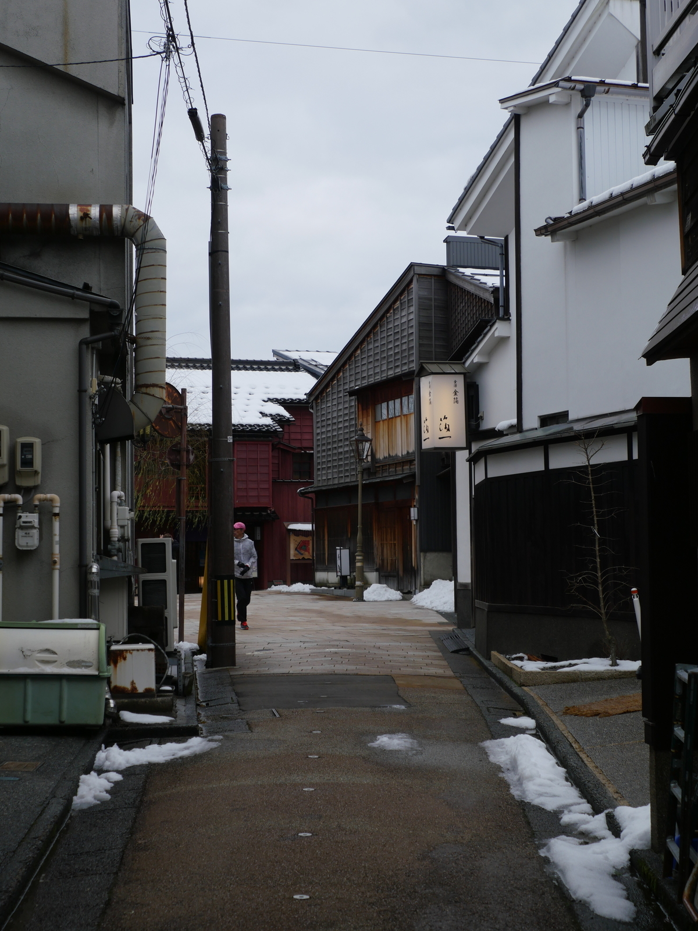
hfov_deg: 26.1
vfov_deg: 34.3
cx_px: 349
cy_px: 466
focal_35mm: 56
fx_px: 1506
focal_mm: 28
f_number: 6.3
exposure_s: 1/250
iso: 200
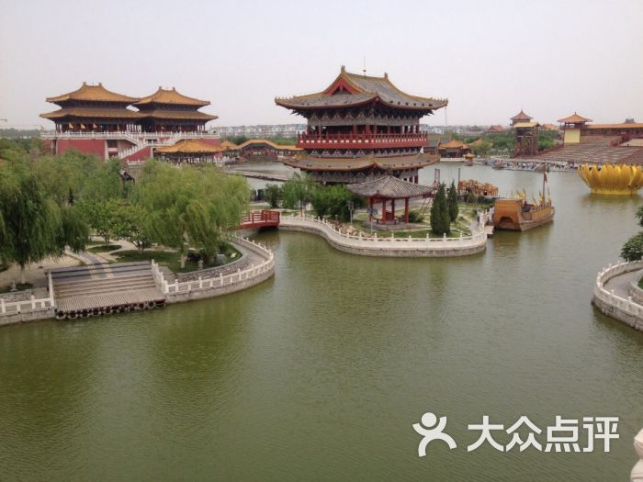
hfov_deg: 52.6
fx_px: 650
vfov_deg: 40.7
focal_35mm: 35
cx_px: 322
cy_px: 241
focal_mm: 4.28
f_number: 2.4
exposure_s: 1/1416
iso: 50
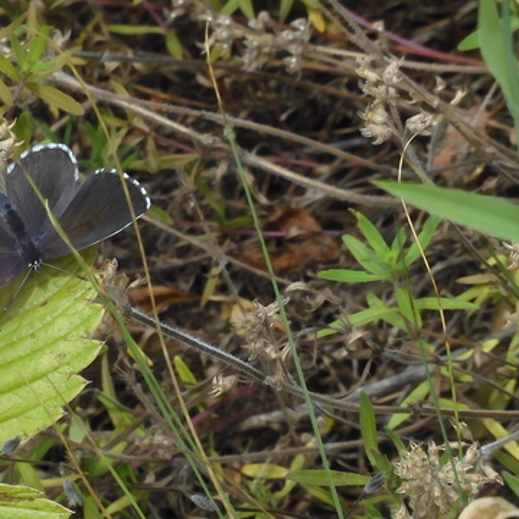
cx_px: 8
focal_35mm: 628
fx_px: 10653
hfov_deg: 2.8
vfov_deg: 2.8
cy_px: 275
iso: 100
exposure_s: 1/125
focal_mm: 53.5
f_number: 8
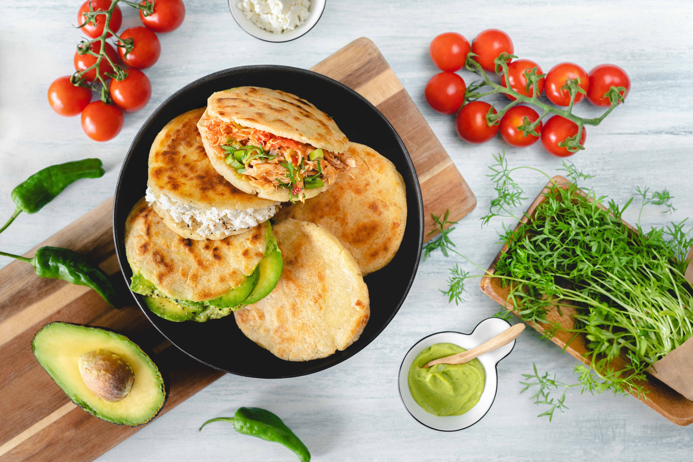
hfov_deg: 38.9
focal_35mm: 51
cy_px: 226
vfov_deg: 26.5
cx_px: 351
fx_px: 982
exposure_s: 1/160
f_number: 5
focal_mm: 50
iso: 1000
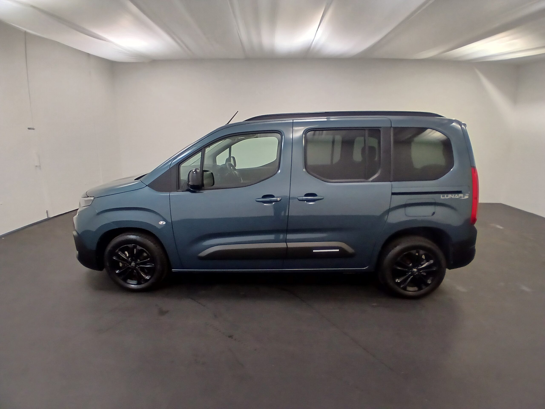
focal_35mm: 17
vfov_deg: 74.7
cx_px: 272
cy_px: 204
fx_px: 268
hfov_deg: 91.0
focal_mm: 1.4
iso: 80
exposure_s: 1/33
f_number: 2.2
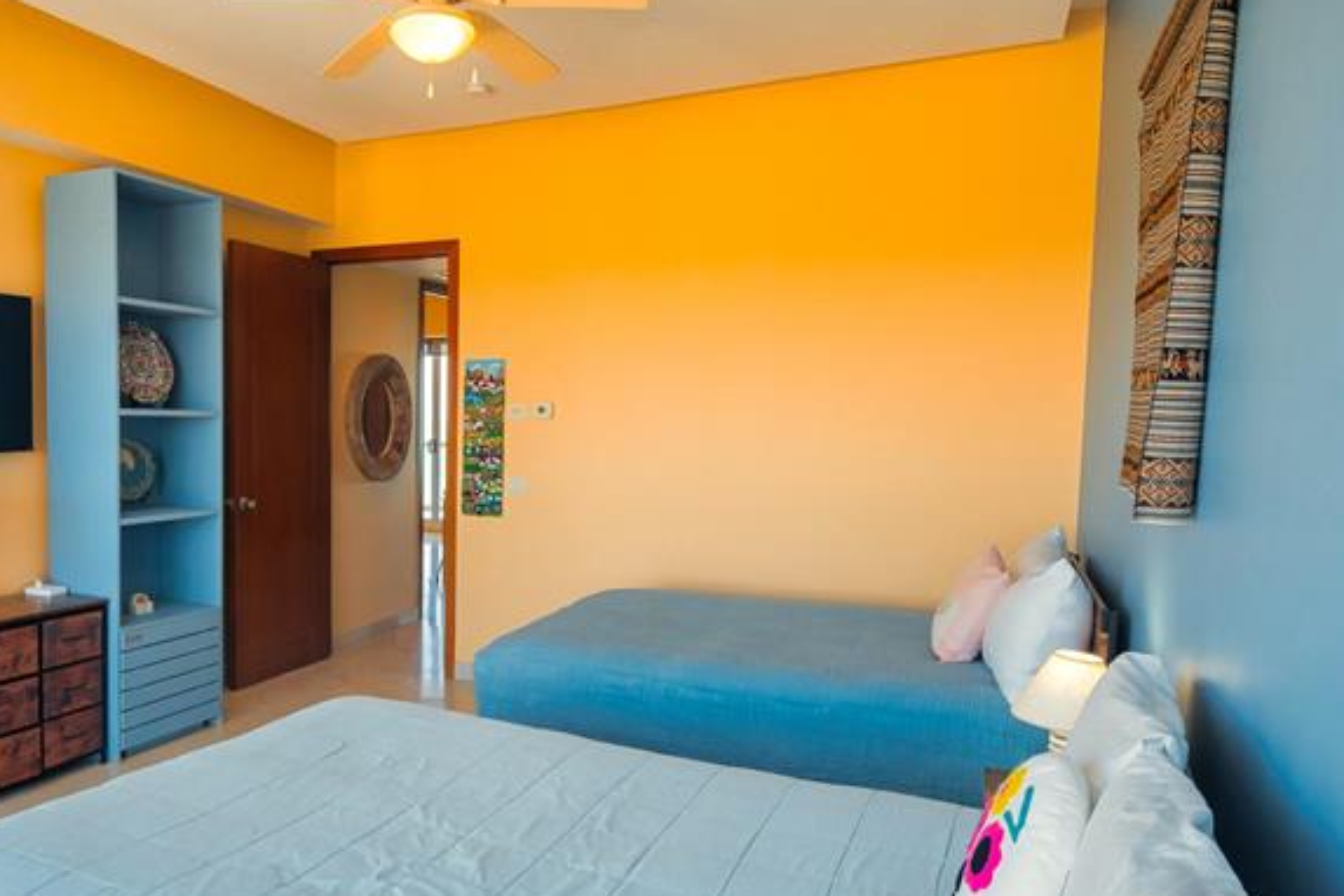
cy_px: 488
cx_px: 474
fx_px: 933
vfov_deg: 51.2
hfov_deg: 69.9
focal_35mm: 25
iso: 500
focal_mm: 14
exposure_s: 1/90
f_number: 5.6
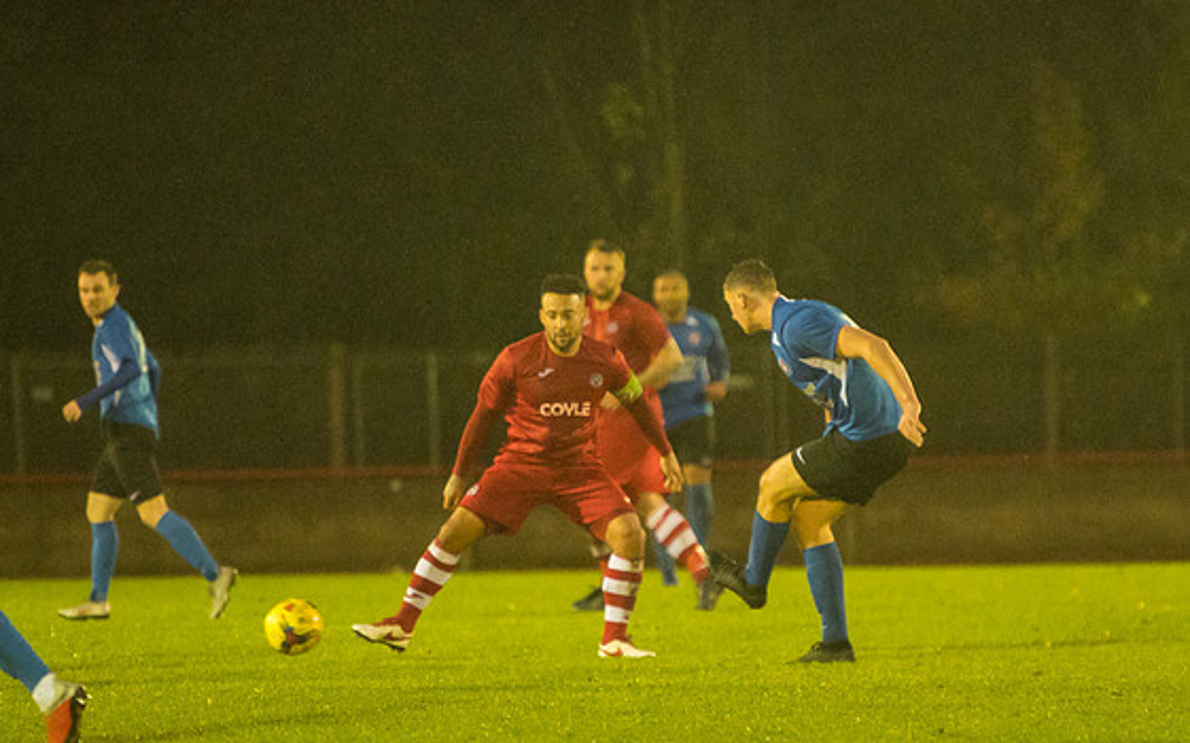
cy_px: 315
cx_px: 670
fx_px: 14101
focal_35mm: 435
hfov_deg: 4.8
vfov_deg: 3.0
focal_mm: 200
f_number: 2.8
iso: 5000
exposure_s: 1/640
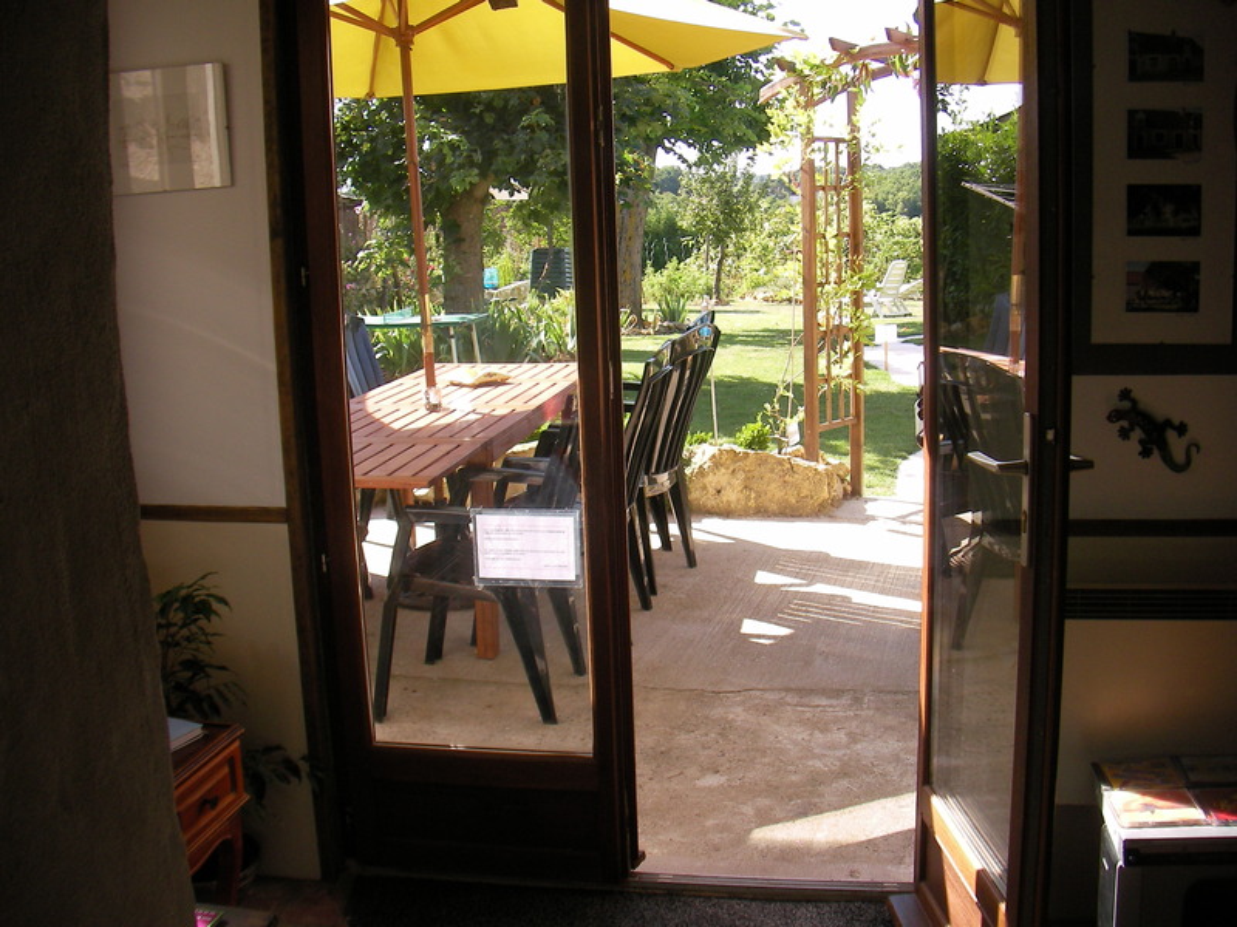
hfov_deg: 45.8
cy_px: 464
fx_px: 1465
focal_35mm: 41
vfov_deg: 35.1
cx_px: 618
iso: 50
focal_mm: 6.3
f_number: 3.5
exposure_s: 1/180
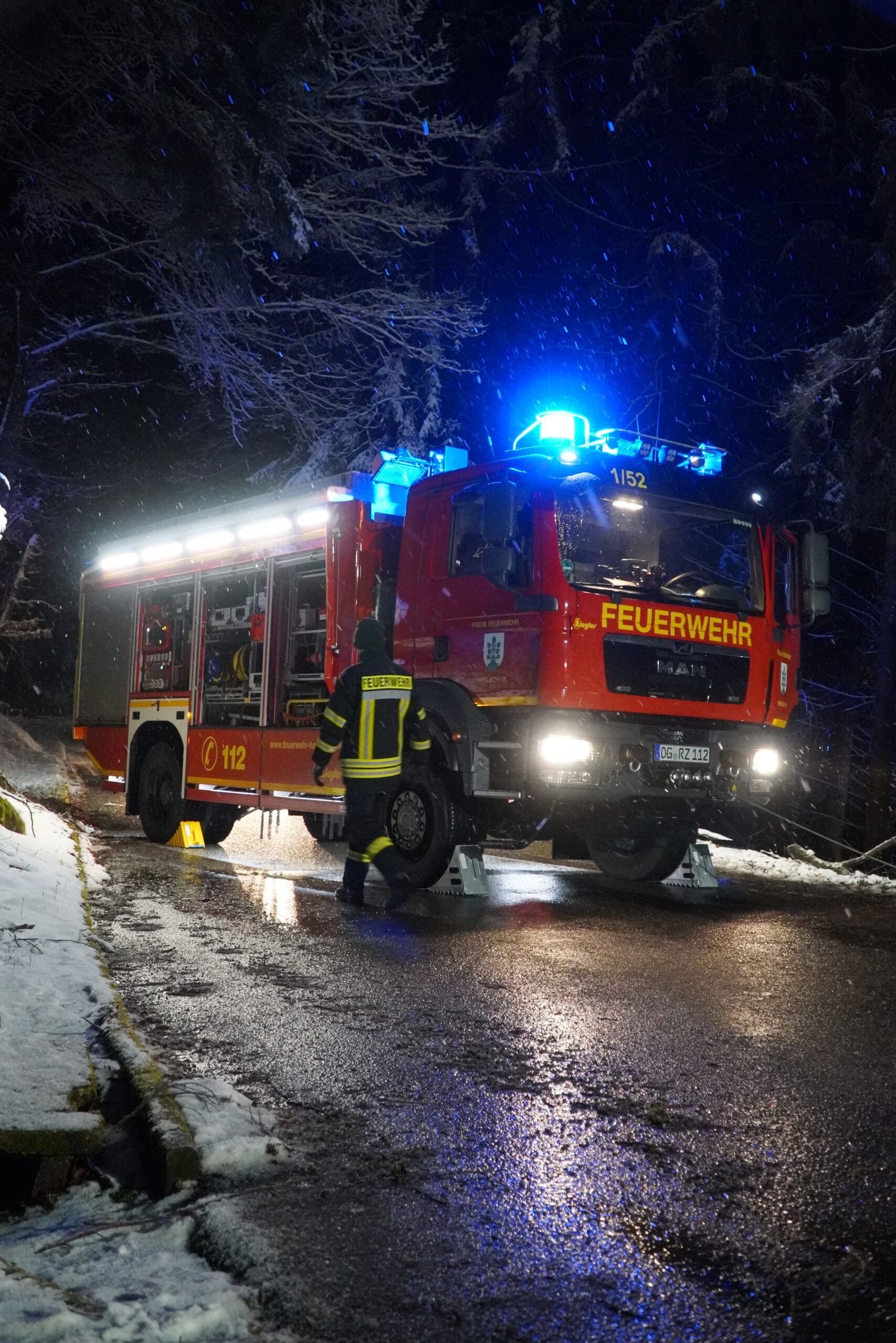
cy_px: 672
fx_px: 1232
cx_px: 448
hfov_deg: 40.0
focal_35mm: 33
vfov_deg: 57.2
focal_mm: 22
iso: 6400
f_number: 4
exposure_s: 1/50
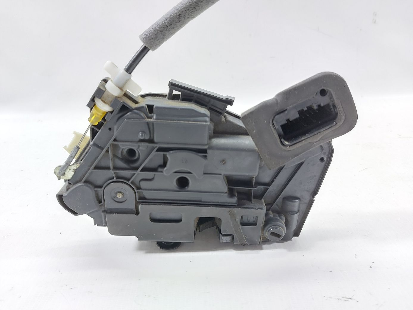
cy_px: 155
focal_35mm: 24
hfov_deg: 71.6
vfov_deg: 56.8
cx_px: 206
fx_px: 286
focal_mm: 5.23
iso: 200
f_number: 1.8
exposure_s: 1/33
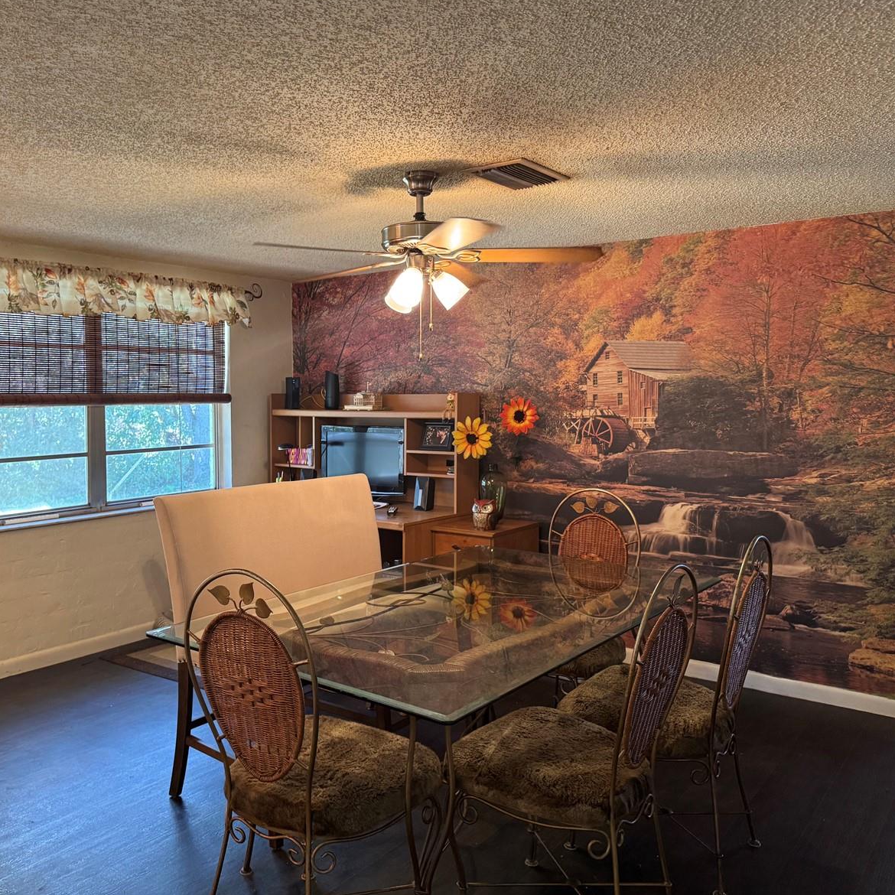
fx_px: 848
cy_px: 438
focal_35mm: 29
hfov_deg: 55.3
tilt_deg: -3.9
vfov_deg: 55.6
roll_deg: +1.8
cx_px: 366
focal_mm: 6.76
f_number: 1.78
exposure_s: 1/60
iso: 400
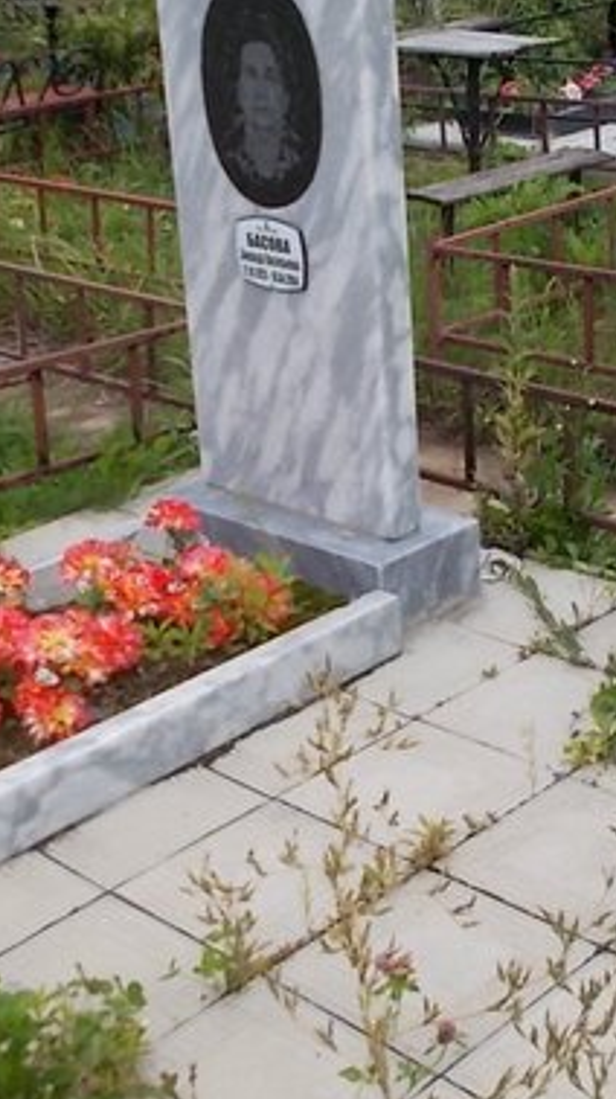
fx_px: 1746
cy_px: 401
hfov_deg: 19.9
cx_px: 453
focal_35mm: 60
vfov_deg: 34.7
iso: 80
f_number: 3.2
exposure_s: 1/320
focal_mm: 4.6
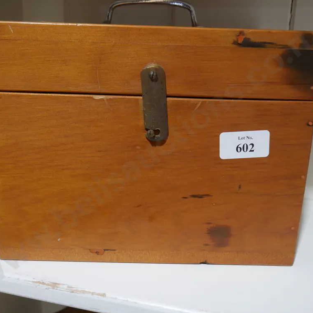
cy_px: 156
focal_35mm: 36
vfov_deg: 46.0
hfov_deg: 46.0
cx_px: 151
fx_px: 368
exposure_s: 1/60
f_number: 3.6
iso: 320
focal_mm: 15
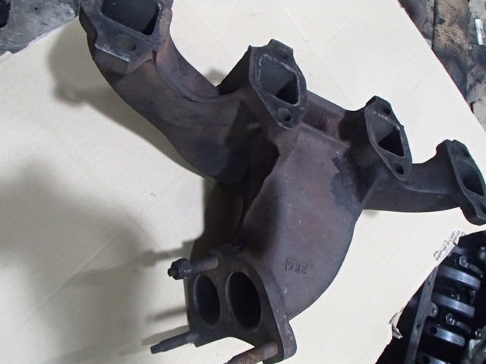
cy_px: 182
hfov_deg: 63.5
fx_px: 393
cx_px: 243
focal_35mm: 28
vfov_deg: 49.7
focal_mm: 5
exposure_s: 1/13
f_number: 3.9
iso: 800
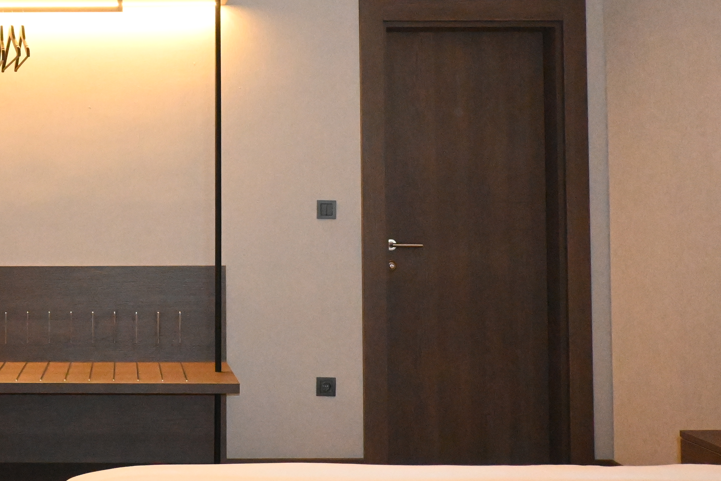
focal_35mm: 49
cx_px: 106
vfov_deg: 27.4
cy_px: 179
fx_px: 981
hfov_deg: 38.2
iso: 12800
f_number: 8
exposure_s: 1/125
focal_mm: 18
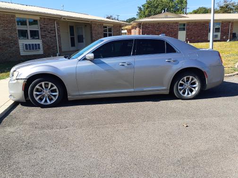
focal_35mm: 29
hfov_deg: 61.7
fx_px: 199
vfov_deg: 48.2
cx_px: 119
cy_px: 89
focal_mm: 4.27
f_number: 1.8
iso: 100
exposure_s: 1/749
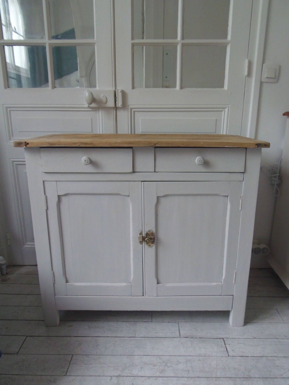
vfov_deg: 71.6
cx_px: 144
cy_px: 192
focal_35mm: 24
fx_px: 267
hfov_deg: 56.8
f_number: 2.9
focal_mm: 4.3
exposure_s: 1/30
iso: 160
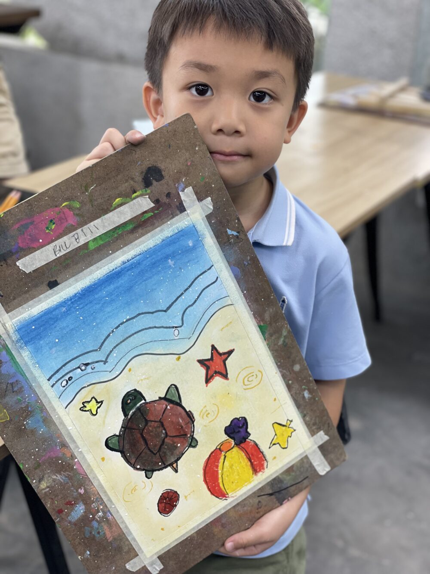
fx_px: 861
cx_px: 215
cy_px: 287
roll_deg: -1.8
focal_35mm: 52
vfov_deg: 36.8
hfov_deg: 28.0
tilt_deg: -24.9
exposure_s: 1/100
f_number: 2
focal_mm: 6
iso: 100
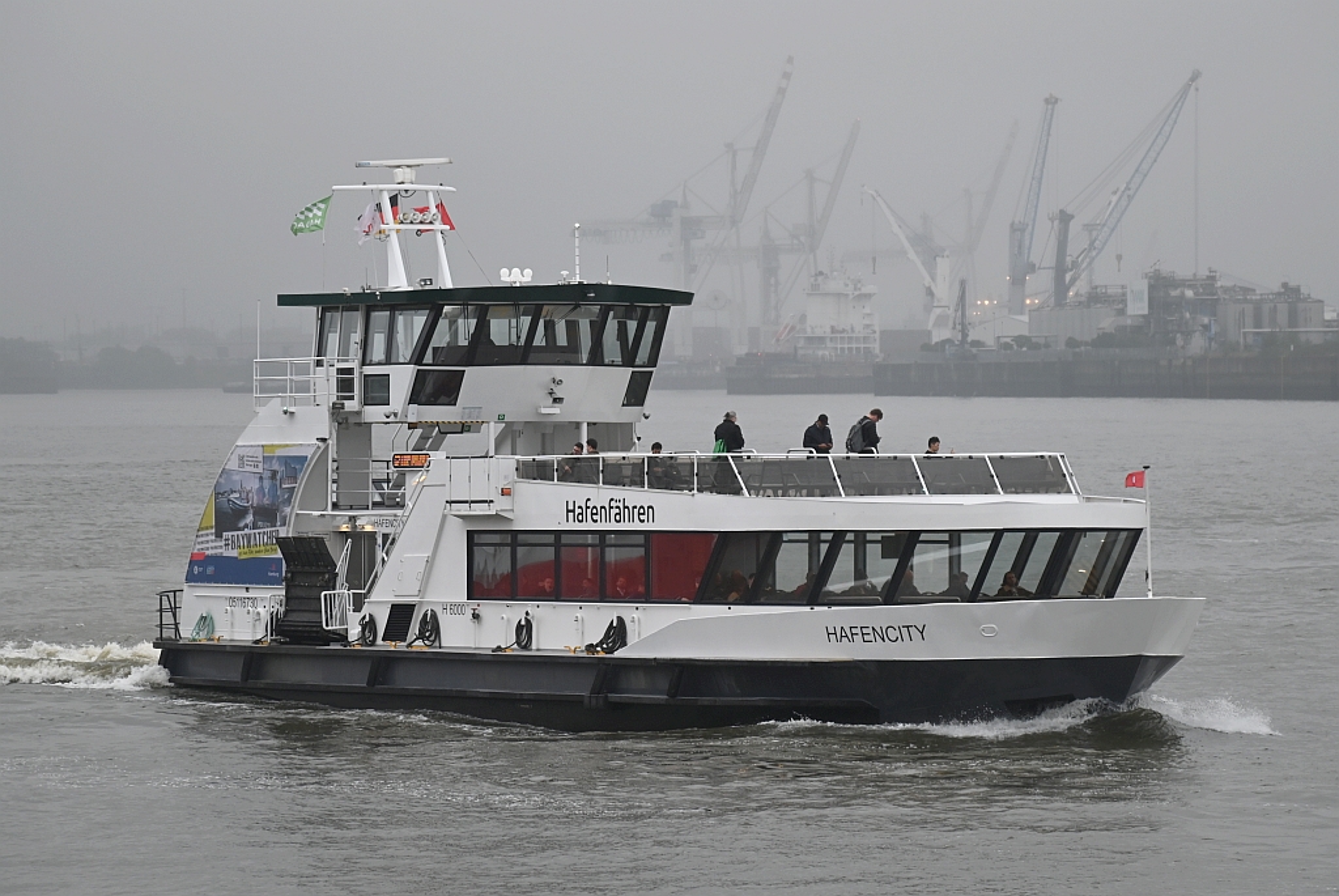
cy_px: 448
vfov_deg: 11.4
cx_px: 670
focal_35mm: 120
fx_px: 4468
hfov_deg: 17.0
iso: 360
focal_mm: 120
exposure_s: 1/500
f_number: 4
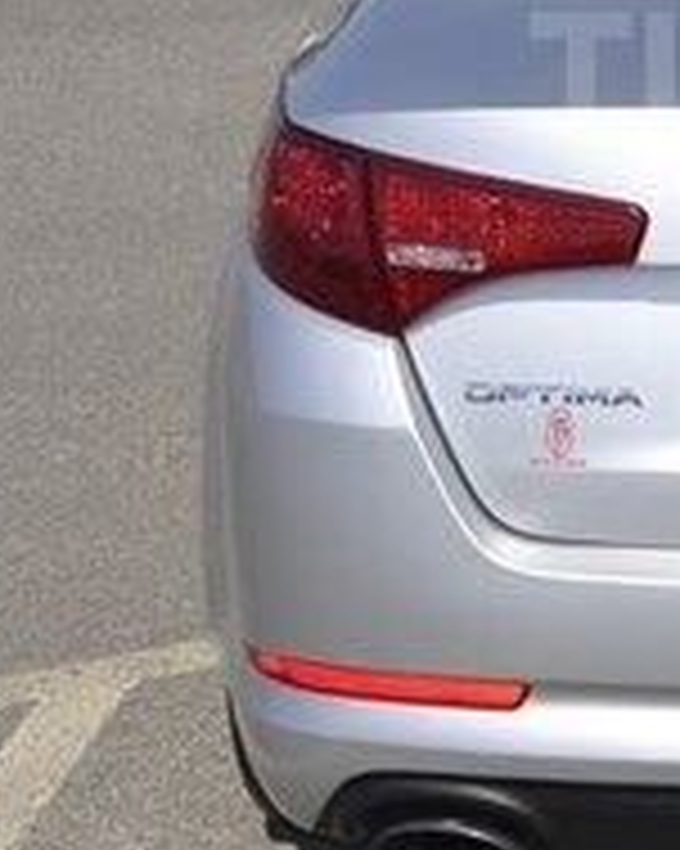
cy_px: 81
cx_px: 991
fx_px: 3474
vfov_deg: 13.8
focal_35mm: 138
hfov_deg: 10.8
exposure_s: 1/200
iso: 100
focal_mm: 28
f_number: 14
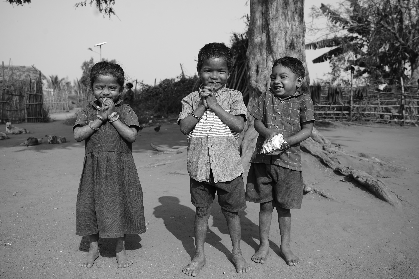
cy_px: 140
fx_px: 407
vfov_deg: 37.9
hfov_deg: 54.4
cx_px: 210
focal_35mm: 35
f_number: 5.6
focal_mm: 35
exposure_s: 1/400
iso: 125
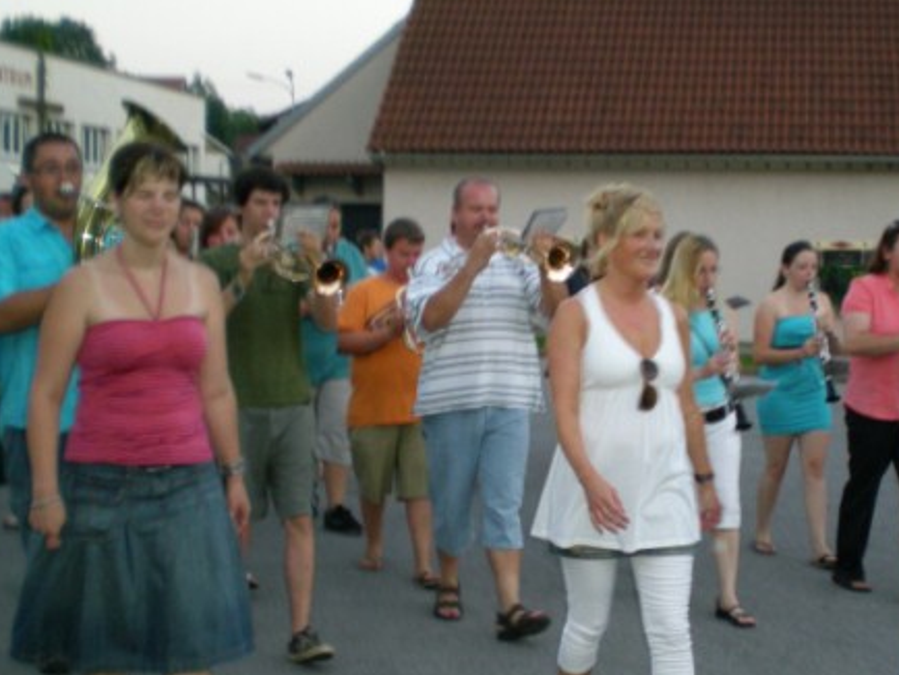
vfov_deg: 26.0
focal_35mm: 56
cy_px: 424
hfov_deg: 33.9
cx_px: 624
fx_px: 1455
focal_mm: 6.3
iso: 163
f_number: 3.1
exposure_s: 1/30
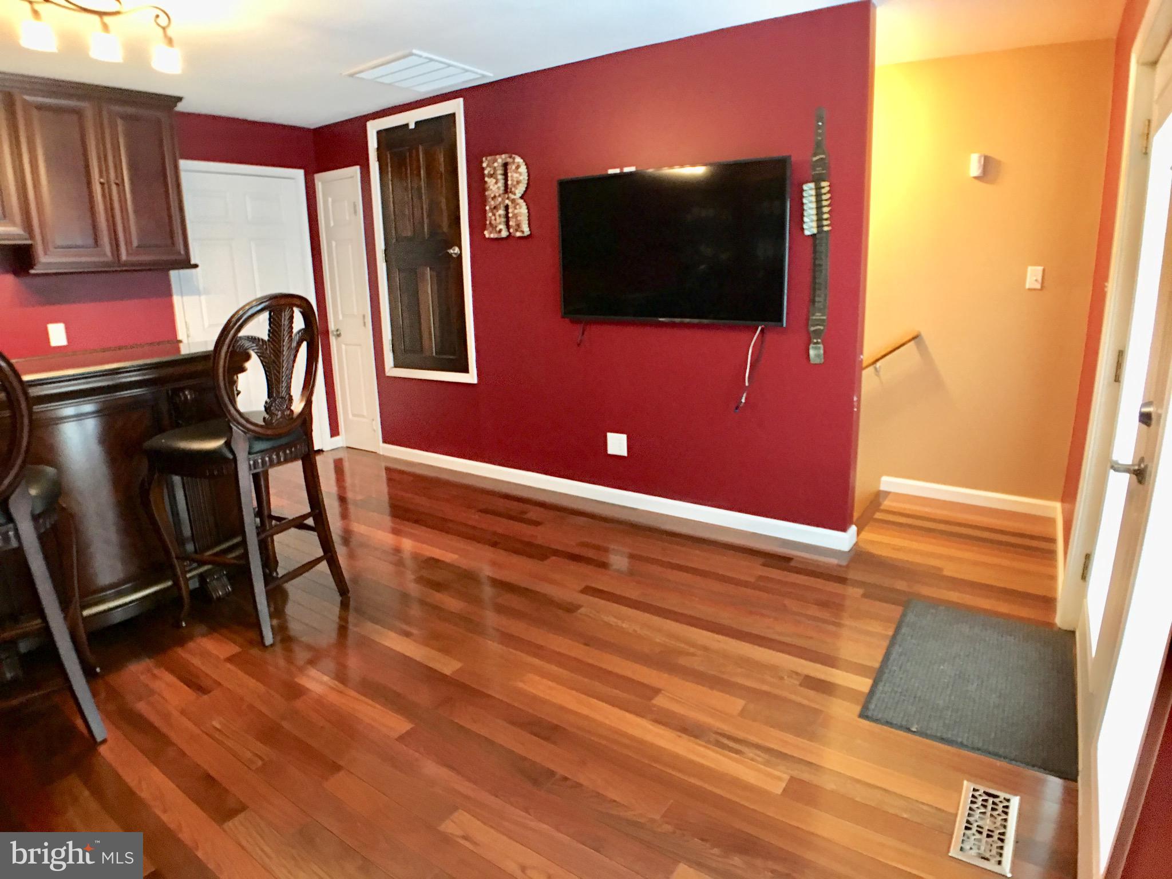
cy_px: 440
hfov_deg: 61.7
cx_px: 586
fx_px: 982
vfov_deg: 48.2
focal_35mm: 29
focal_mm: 4.15
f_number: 2.2
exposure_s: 1/4
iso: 64
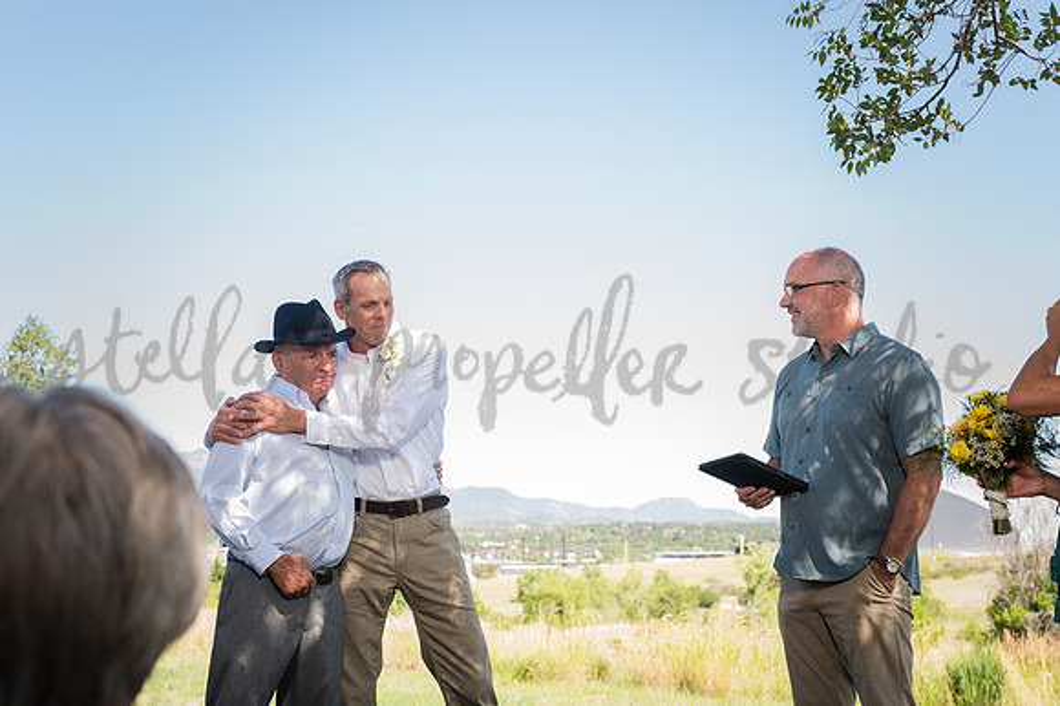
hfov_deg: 39.6
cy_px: 353
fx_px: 1471
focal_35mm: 50
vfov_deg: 27.0
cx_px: 530
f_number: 6.3
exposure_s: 1/200
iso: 250
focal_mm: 50
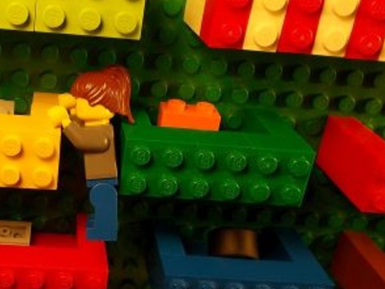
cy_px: 131
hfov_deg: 36.3
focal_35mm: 51
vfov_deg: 28.6
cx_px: 79
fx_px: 567
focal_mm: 5.3
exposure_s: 1/100
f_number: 3.4
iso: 80
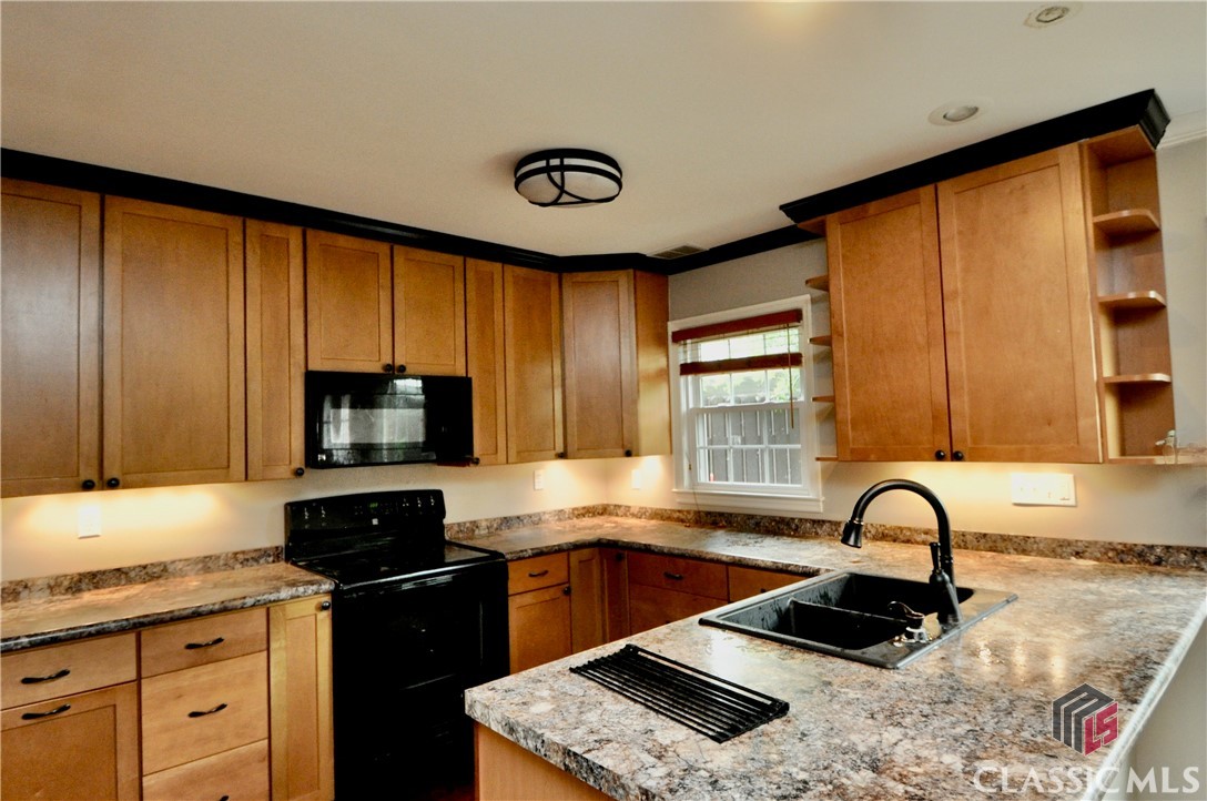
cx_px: 604
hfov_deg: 100.5
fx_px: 502
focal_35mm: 15
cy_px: 400
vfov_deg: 77.1
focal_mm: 10
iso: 800
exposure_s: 1/60
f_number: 4
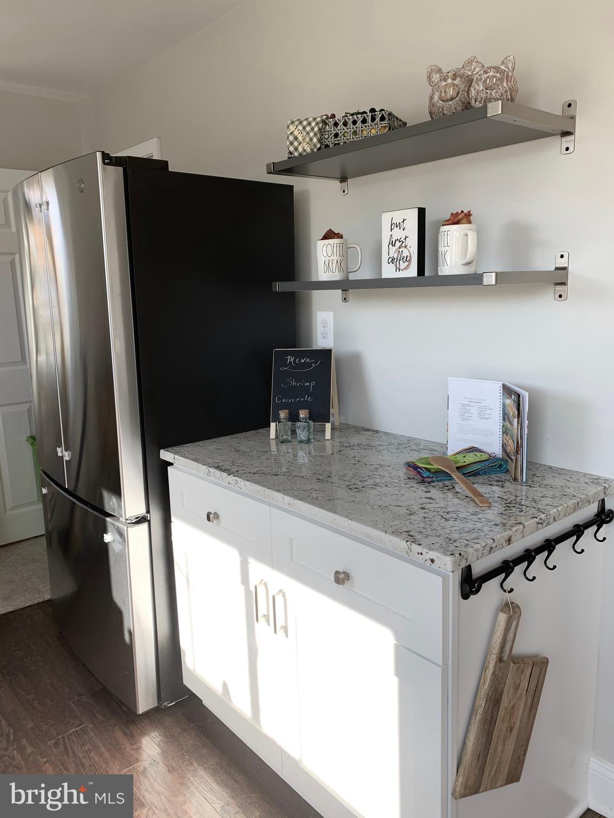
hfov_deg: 53.1
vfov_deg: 67.3
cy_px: 409
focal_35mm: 26
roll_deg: +1.7
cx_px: 307
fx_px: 615
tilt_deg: -10.1
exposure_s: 1/137
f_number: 1.8
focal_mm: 4.25
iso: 25
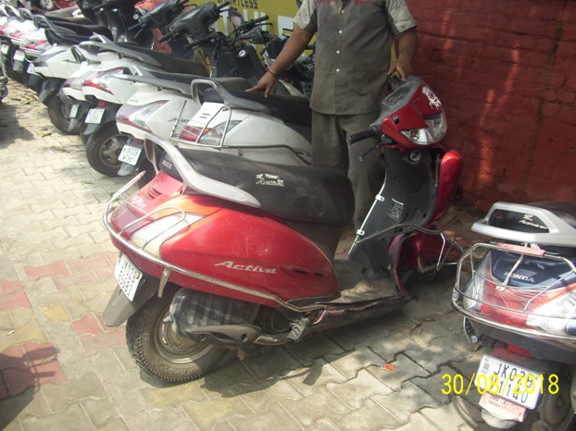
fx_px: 582
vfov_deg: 40.7
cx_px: 293
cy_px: 217
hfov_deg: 52.6
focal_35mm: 35
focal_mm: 5.7
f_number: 2.9
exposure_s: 1/320
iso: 80
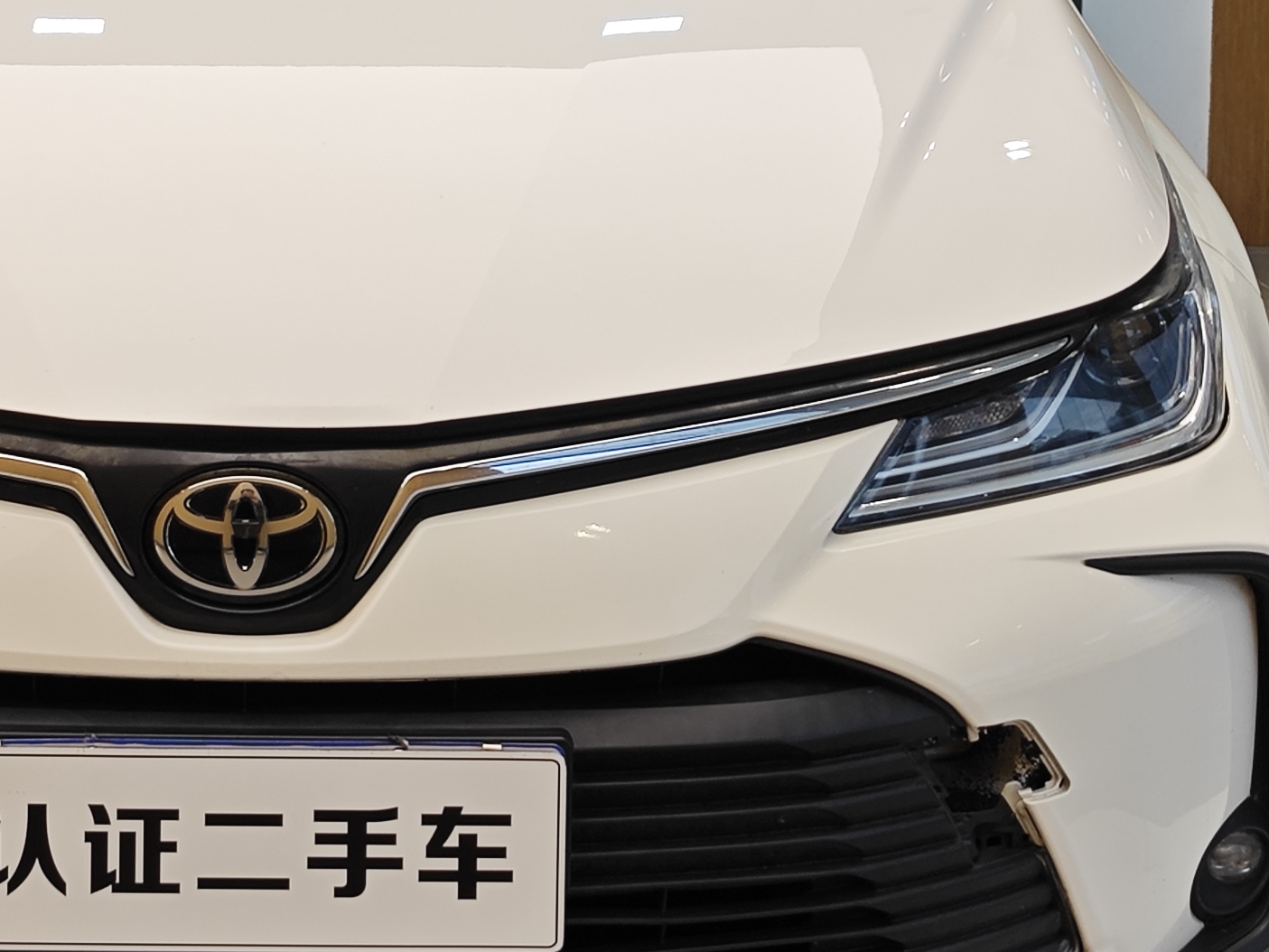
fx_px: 3740
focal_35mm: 102
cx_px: 232
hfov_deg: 19.0
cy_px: 102
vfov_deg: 14.4
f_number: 1.9
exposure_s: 1/100
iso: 80
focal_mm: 8.7
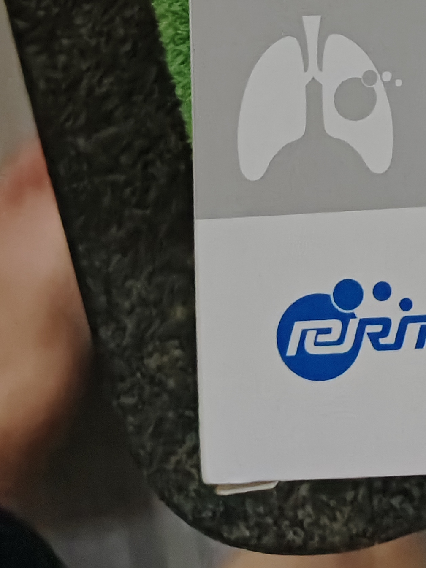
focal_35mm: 70
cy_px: -289
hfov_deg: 19.9
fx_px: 1149
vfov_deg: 22.6
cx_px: 493
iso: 12465
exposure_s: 1/170
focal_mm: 5.56
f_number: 1.88
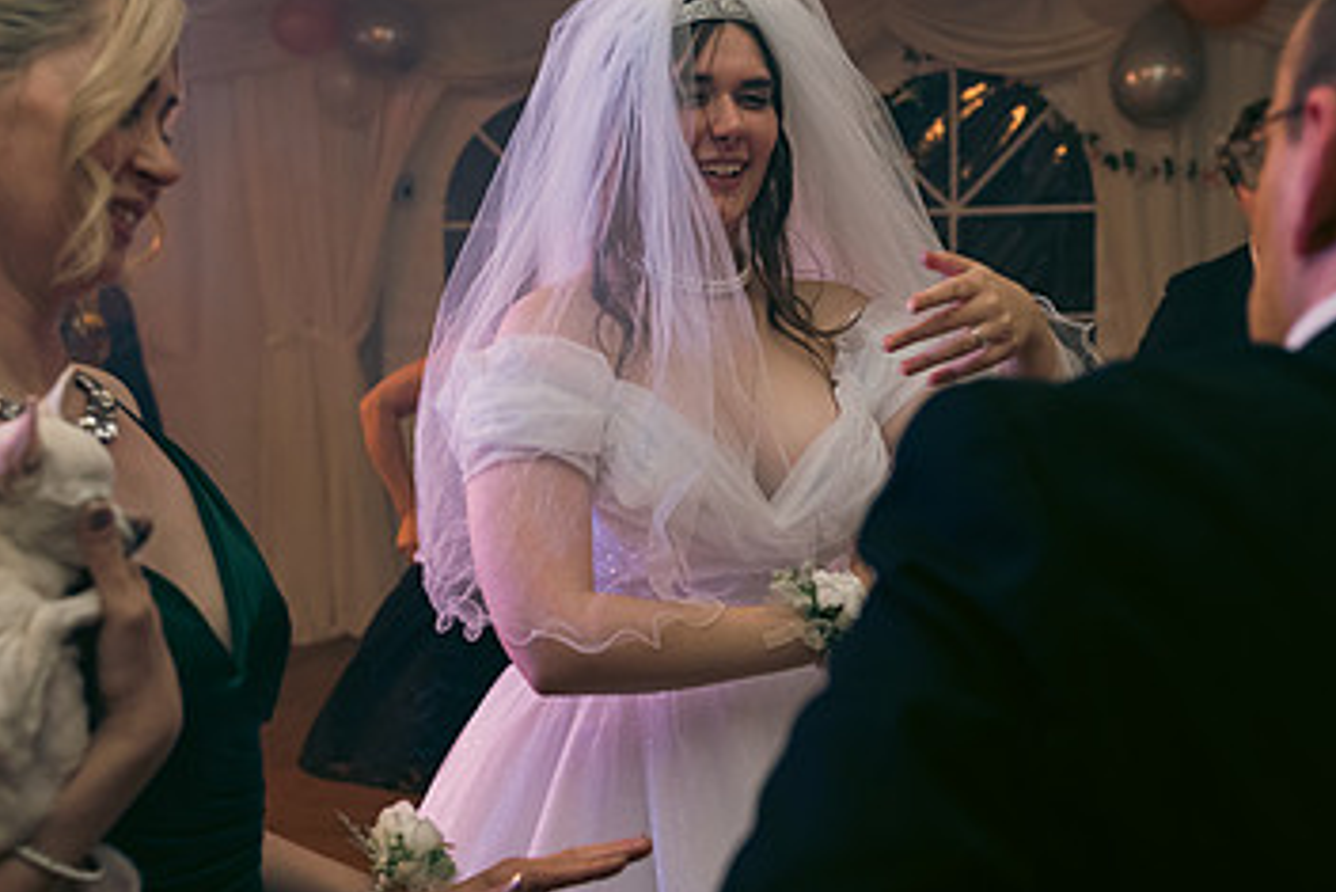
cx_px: 691
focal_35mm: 56
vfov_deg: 24.2
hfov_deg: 35.6
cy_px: 450
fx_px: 2079
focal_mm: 34
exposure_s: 1/160
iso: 800
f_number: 3.5
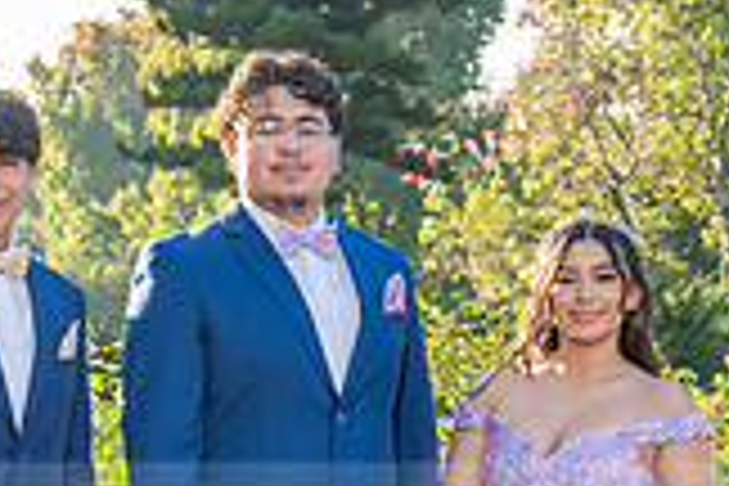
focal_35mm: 118
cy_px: 569
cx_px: 374
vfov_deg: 11.4
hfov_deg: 17.3
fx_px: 2389
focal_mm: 33
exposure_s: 1/200
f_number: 5
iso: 200
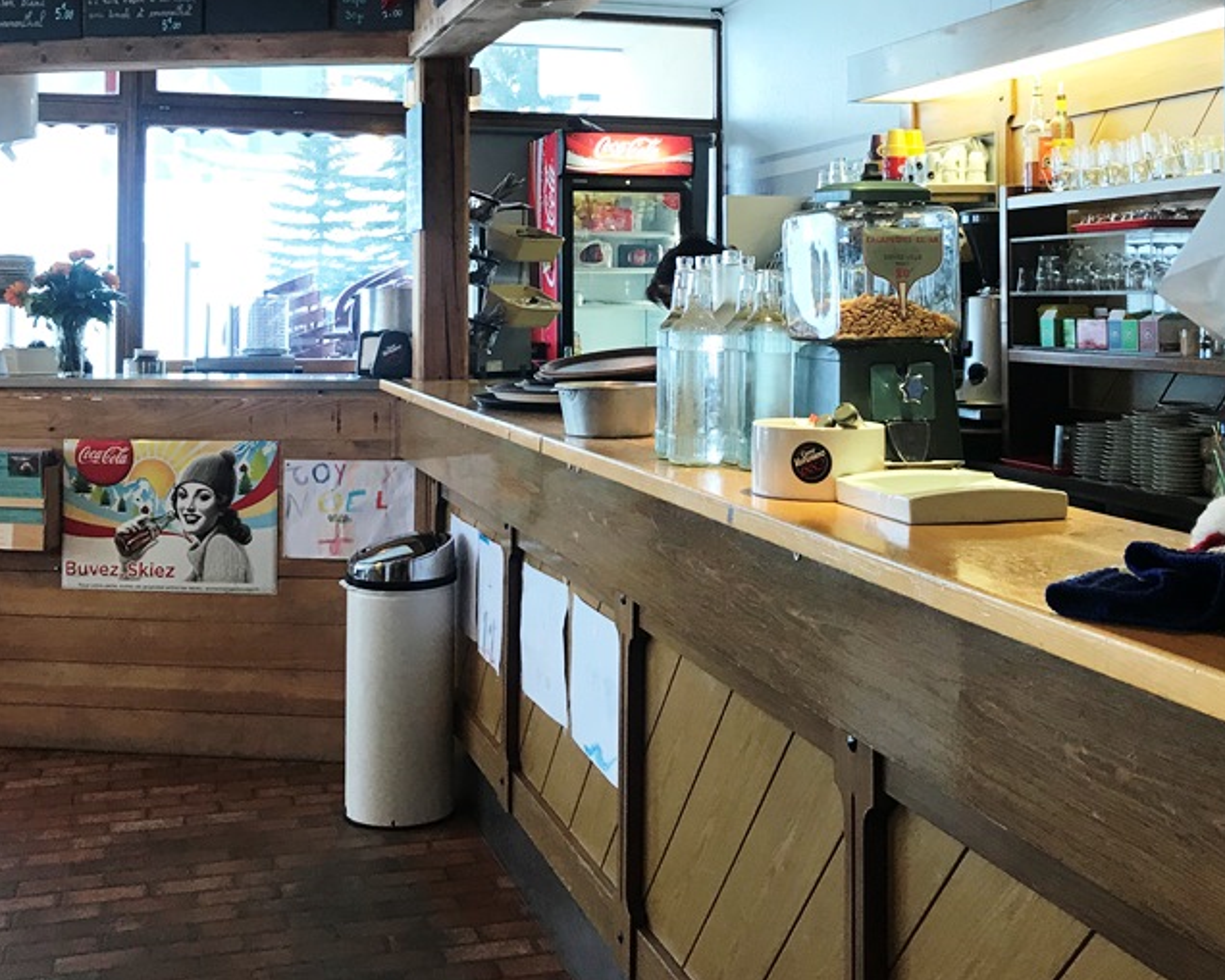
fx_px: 1595
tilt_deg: +3.3
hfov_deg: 42.0
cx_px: 663
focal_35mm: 44
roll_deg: -0.3
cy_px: 275
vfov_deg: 33.6
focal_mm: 3.99
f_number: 1.8
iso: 25
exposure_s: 1/33
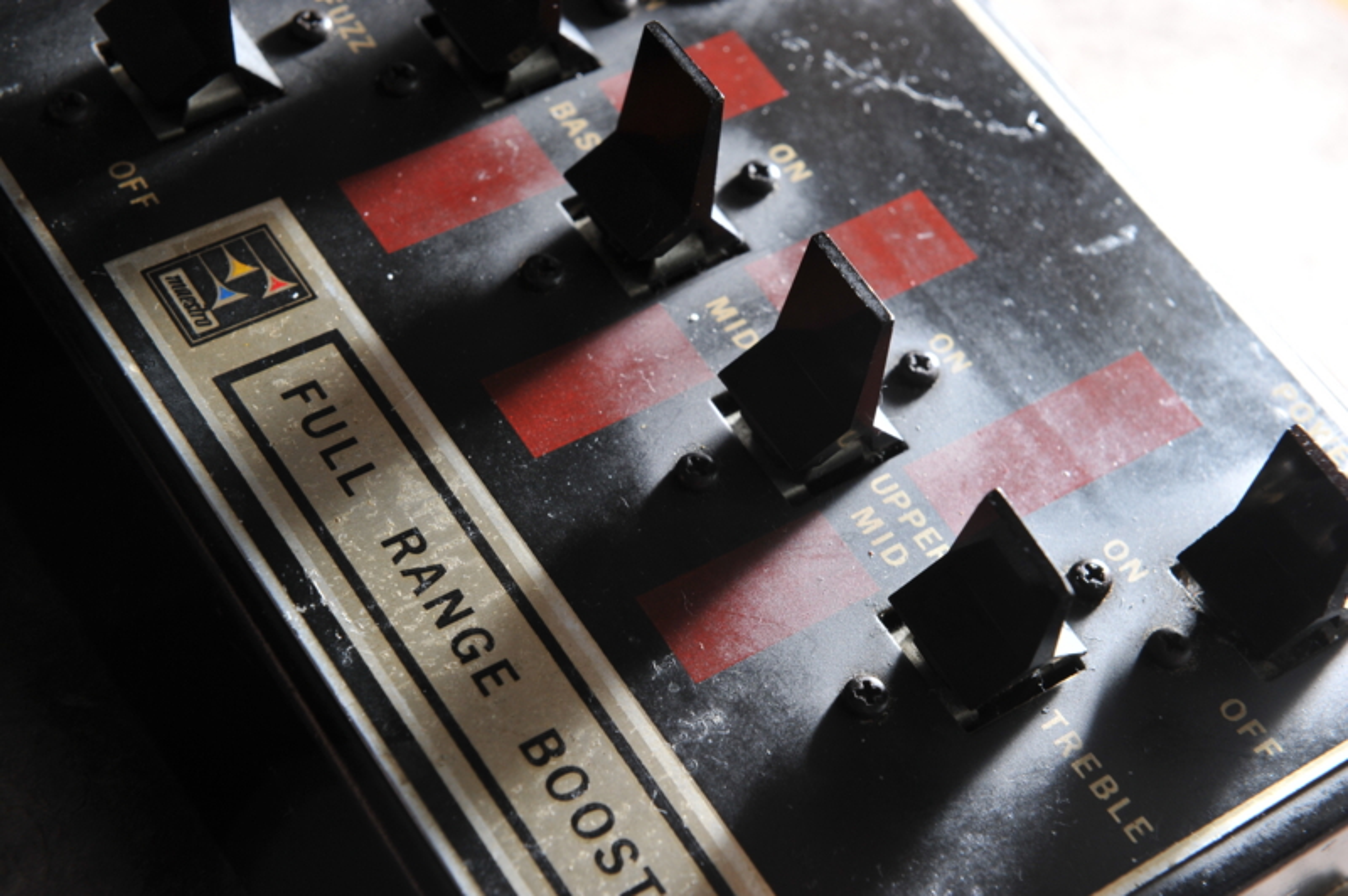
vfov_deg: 20.6
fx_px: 2469
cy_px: 448
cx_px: 674
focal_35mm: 66
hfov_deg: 30.5
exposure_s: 1/10
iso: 800
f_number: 11
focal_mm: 66
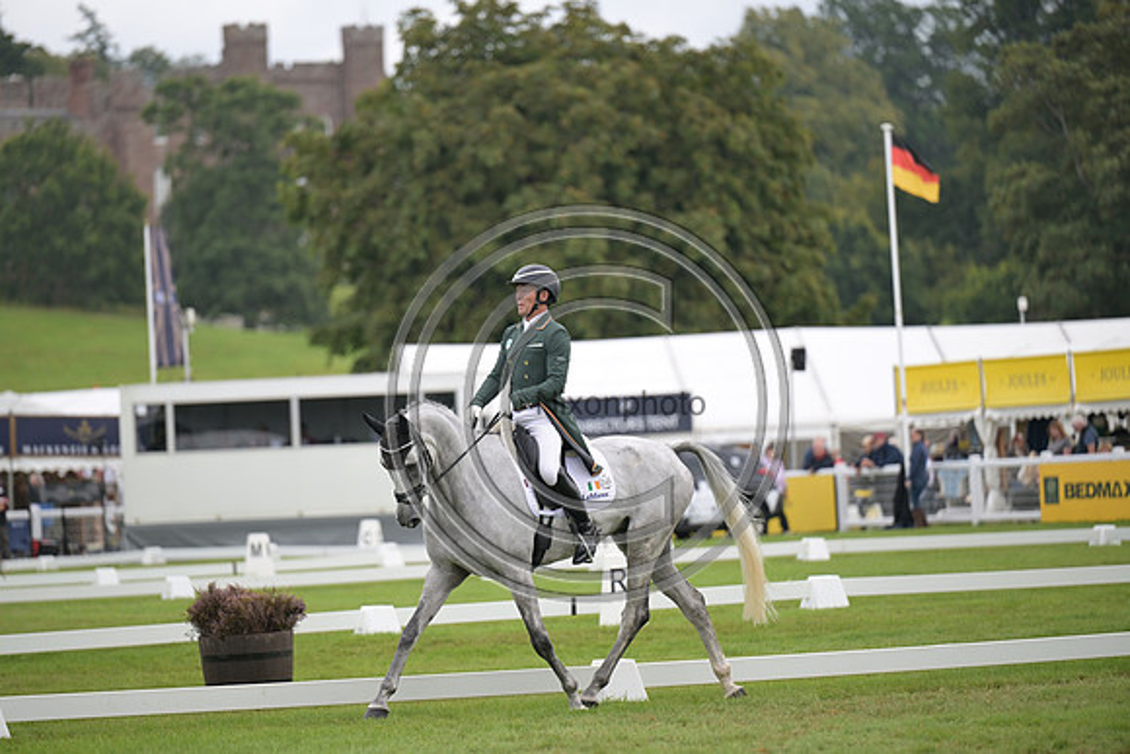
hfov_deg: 10.3
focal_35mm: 200
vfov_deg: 6.9
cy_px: 377
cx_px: 565
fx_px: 6279
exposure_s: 1/1250
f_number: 3.2
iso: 320
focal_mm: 200
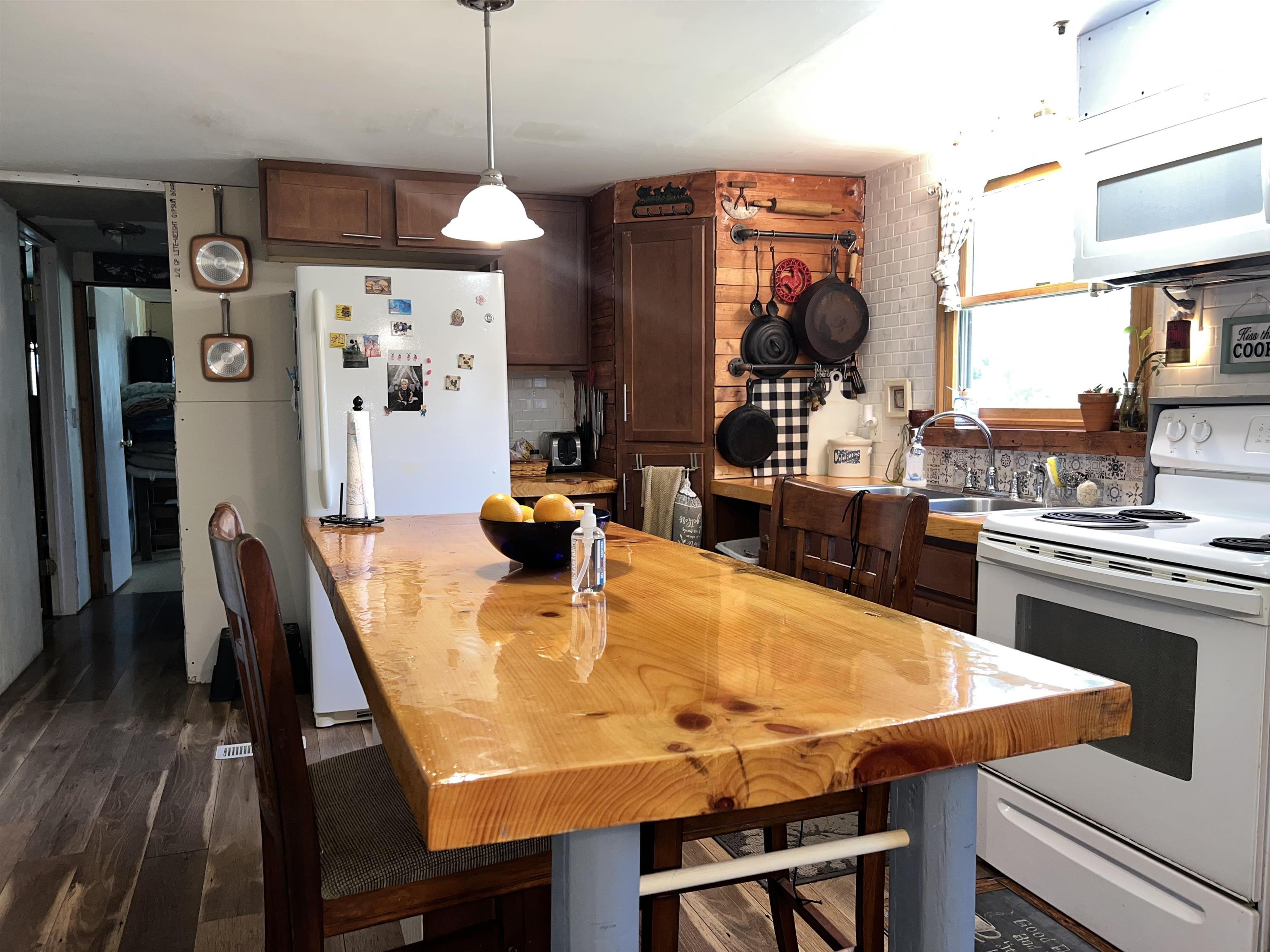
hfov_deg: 67.3
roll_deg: +0.4
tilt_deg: -5.4
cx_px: 635
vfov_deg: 53.1
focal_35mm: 26
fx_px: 954
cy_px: 476
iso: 64
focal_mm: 5.7
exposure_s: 1/30
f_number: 1.5
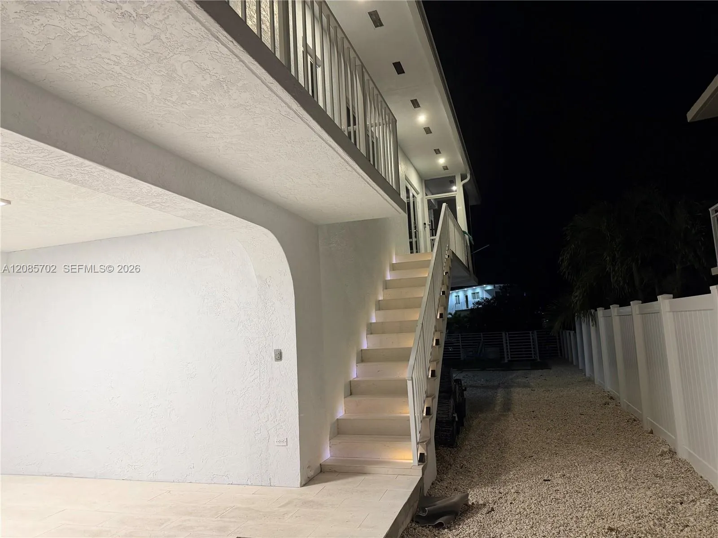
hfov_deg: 71.6
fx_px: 498
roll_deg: +3.7
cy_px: 269
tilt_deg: +6.9
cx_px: 359
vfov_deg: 56.8
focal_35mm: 24
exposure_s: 1/60
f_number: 1.78
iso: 250
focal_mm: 6.76
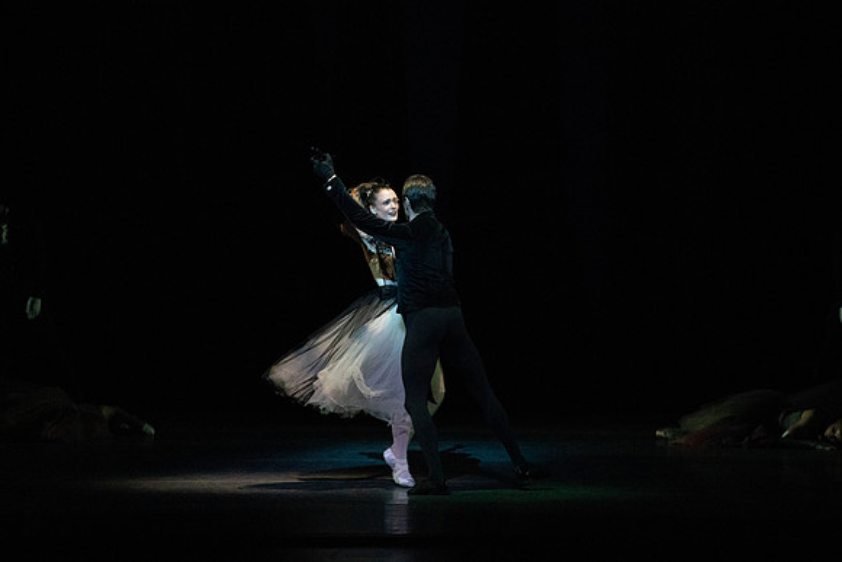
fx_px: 4304
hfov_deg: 11.2
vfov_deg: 7.5
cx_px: 421
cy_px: 281
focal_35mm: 184
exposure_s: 1/400
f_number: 4
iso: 20000
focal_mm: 184
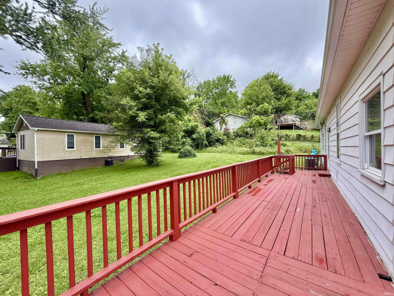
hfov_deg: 102.1
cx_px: 197
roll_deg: -0.9
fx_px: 159
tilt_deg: +0.5
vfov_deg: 85.7
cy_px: 148
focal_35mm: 14
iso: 64
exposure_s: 1/439
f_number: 2.2
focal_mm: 2.22
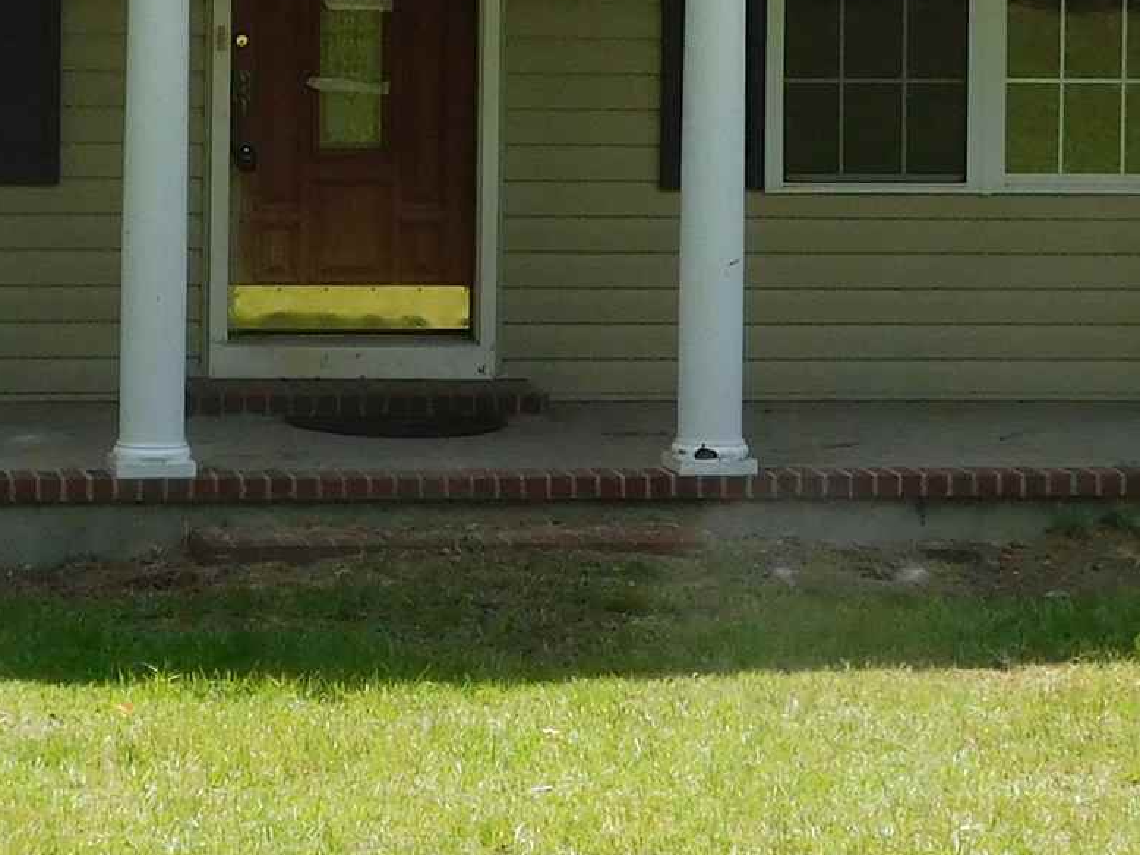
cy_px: -47
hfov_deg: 13.8
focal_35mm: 142
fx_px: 4676
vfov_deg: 10.3
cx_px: 133
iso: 125
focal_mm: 6.3
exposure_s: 1/640
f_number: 3.5
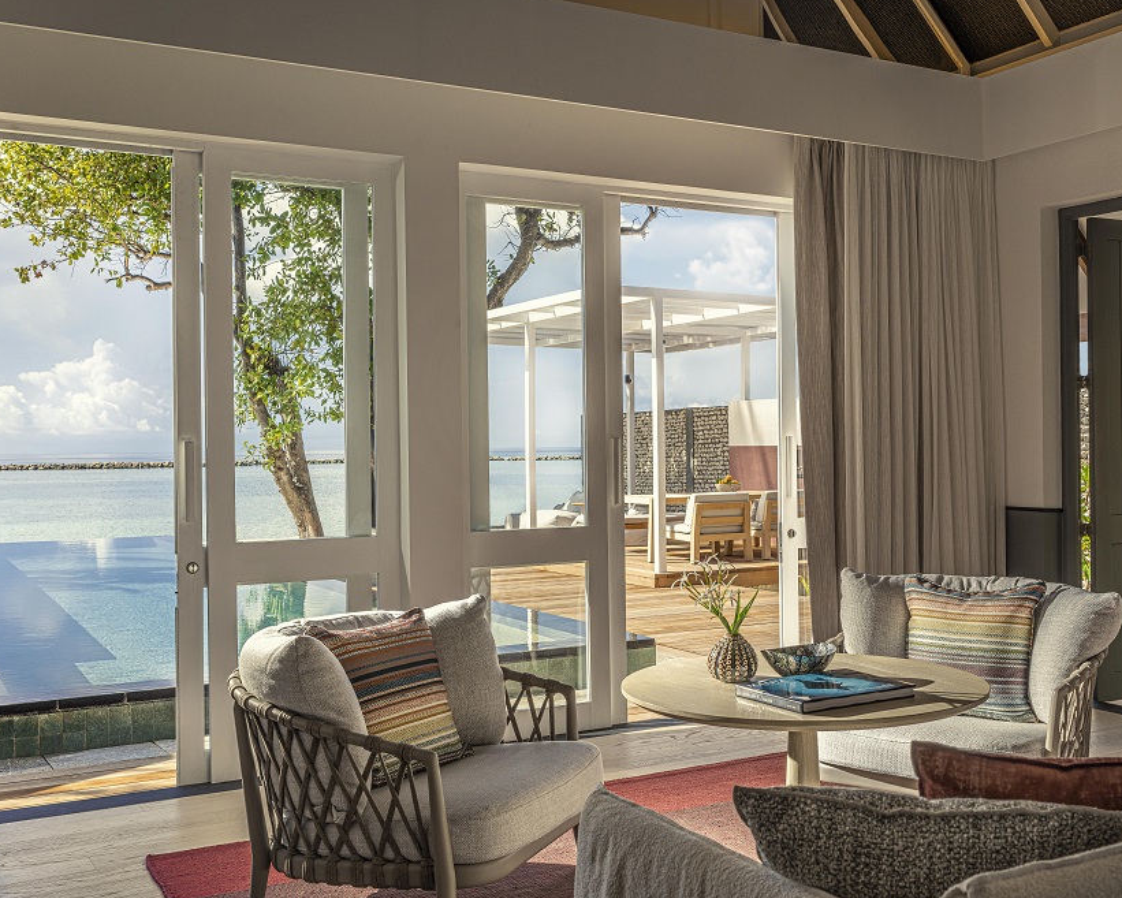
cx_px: 667
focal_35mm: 40
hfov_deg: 45.6
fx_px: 1328
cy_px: 448
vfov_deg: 37.3
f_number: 8
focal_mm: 35
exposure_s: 1/100
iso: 100
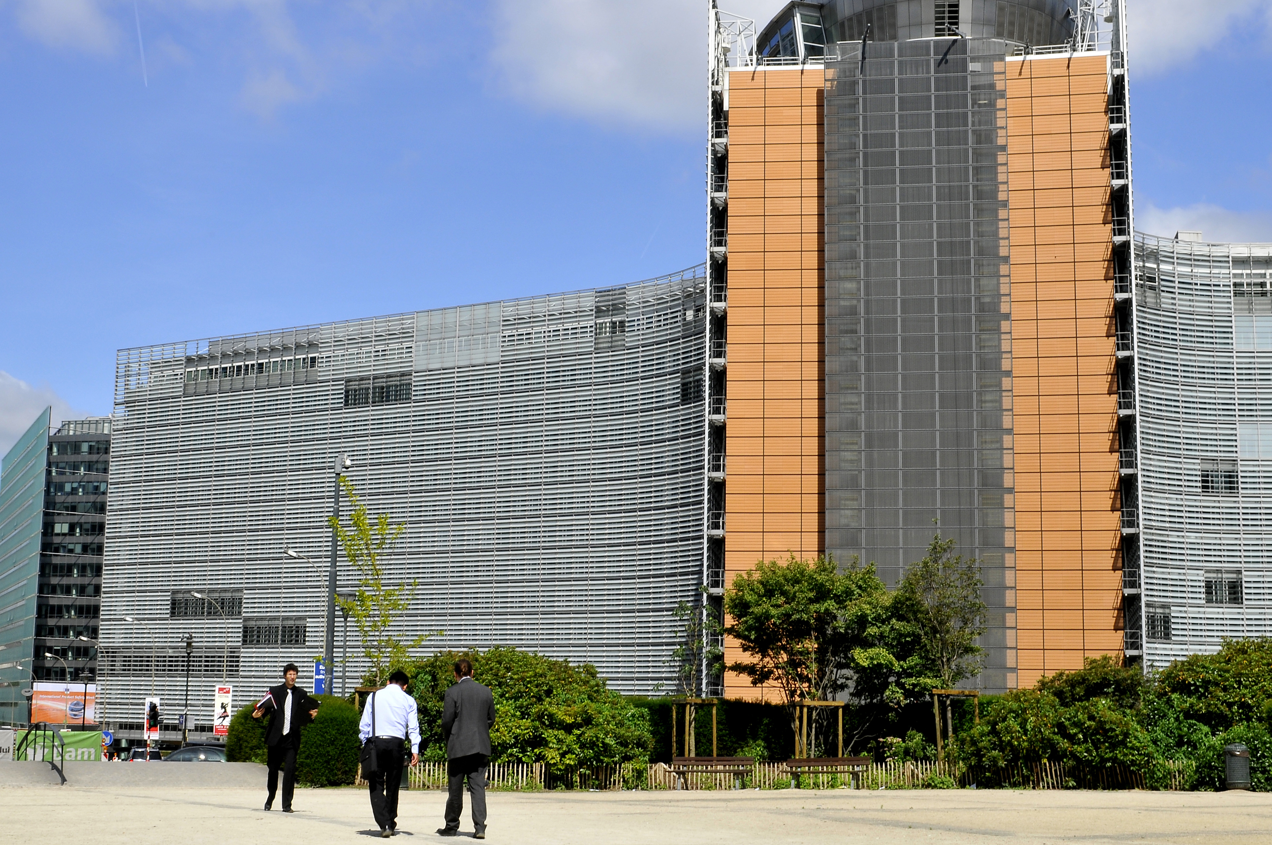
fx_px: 1659
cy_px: 383
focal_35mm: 47
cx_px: 642
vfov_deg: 28.6
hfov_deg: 42.0
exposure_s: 1/80
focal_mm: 28
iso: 200
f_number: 22
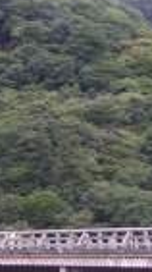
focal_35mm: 141
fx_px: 1013
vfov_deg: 15.1
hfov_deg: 8.3
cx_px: -106
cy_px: 224
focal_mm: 6
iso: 50
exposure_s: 1/60
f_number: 2.8
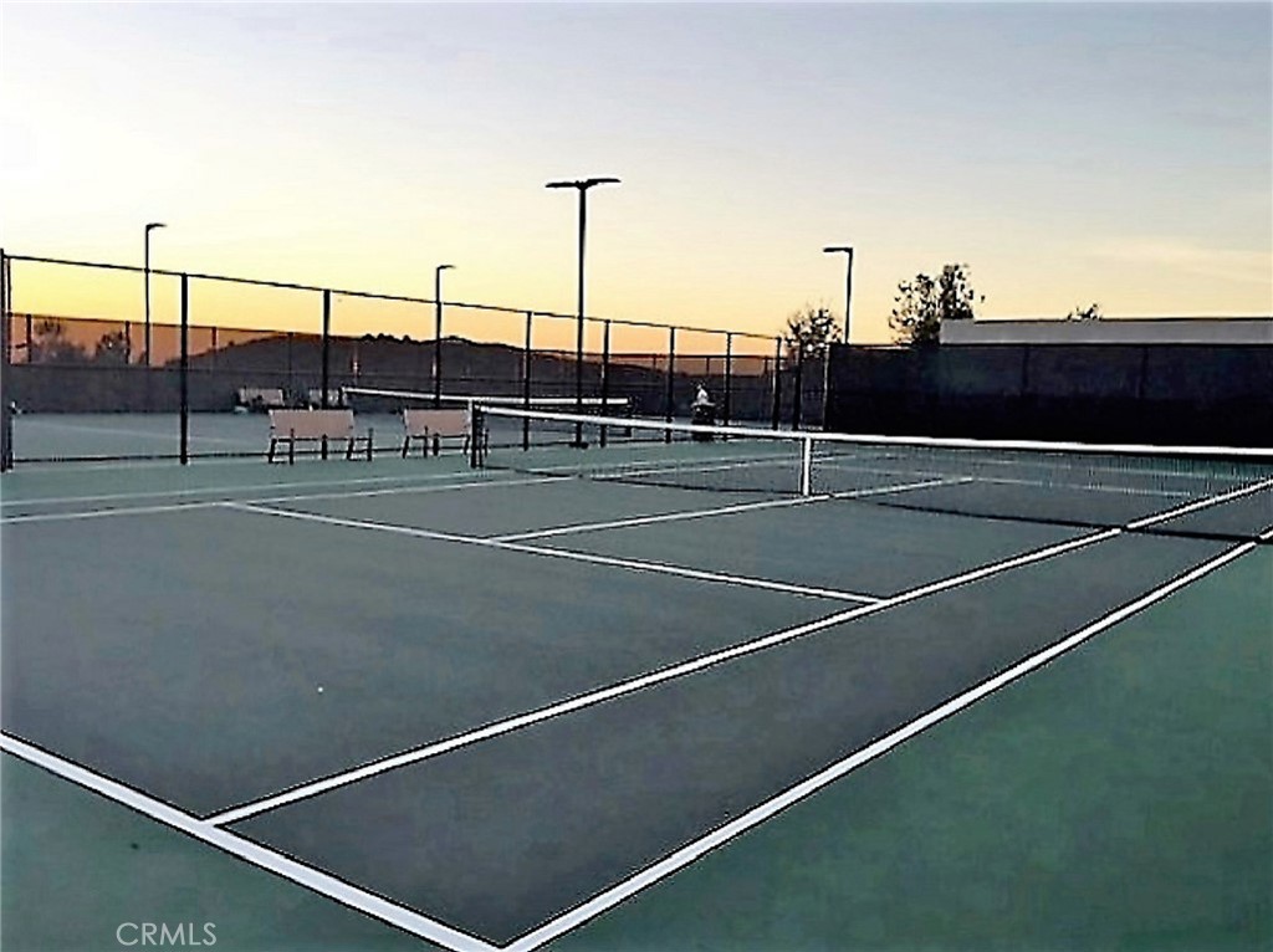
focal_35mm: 29
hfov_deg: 61.7
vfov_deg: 48.2
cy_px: 476
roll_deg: -2.6
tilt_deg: -3.9
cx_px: 636
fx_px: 1065
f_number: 2.2
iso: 32
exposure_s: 1/134
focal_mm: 4.15
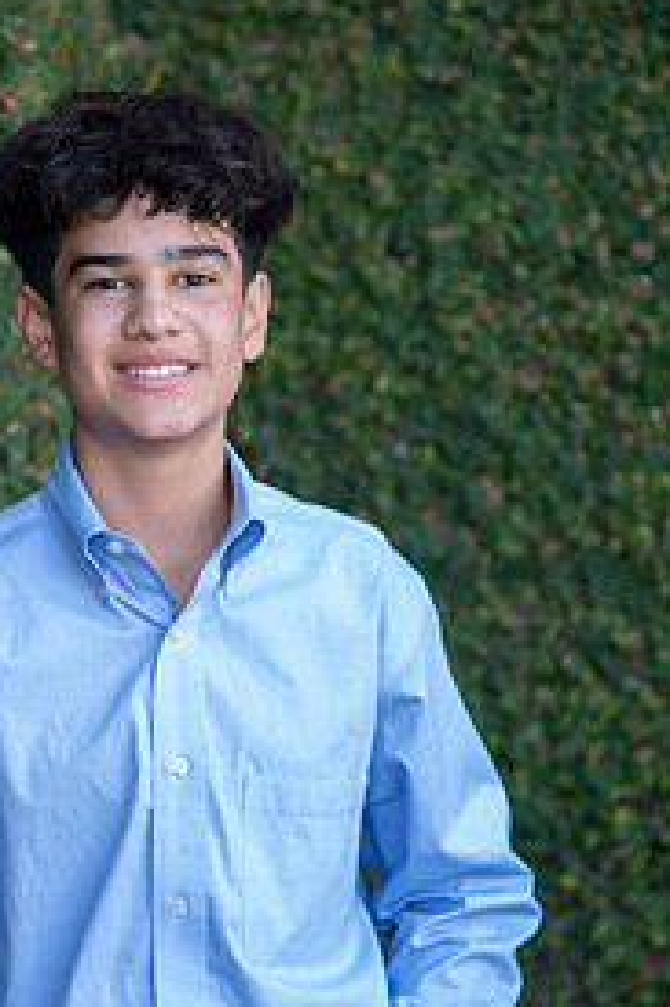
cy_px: 666
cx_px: 187
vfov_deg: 11.9
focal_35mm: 172
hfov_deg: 8.0
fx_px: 4807
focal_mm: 105
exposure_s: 1/250
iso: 640
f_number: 4
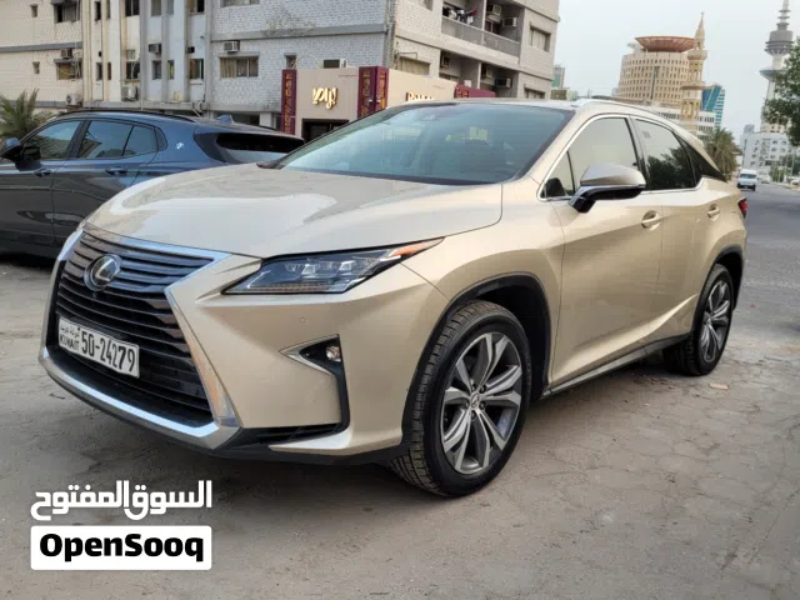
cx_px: 400
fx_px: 601
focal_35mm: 26
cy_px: 300
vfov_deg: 53.1
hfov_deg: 67.3
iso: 40
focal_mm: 5.4
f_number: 1.8
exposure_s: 1/169
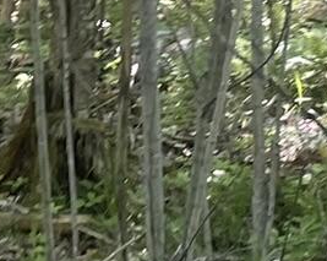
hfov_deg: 9.9
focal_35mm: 195
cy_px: -137
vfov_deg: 7.8
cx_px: 59
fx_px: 1885
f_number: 1.6
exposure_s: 1/113
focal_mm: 4.2
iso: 125
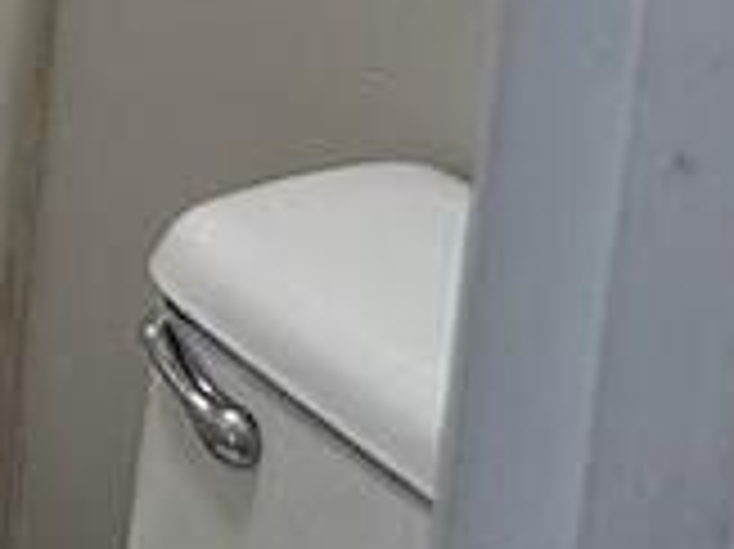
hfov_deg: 10.5
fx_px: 3199
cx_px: -1225
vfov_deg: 8.8
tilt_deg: -10.9
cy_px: -796
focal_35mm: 151
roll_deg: -0.6
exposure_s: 1/120
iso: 160
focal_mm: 6.86
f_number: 1.78
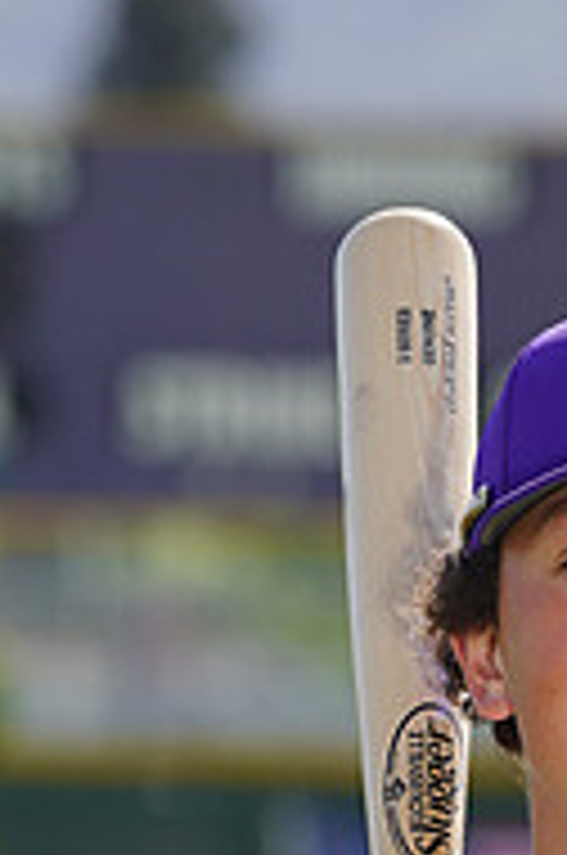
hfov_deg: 1.8
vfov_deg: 2.8
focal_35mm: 746
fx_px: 17687
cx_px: 702
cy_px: 1166
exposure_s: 1/250
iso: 100
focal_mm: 244
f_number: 8
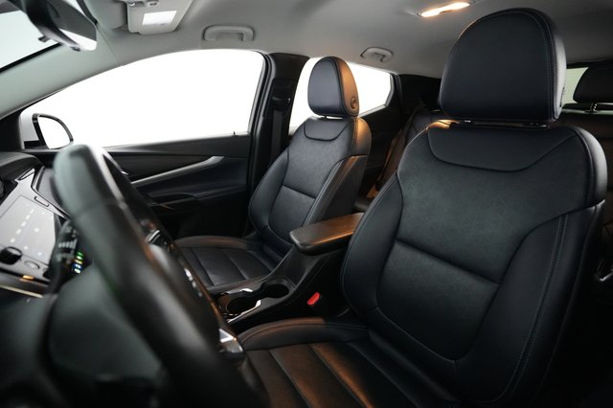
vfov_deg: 70.4
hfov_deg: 93.3
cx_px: 306
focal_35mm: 17
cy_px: 204
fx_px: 289
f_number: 2.8
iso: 12800
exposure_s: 1/160
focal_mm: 17
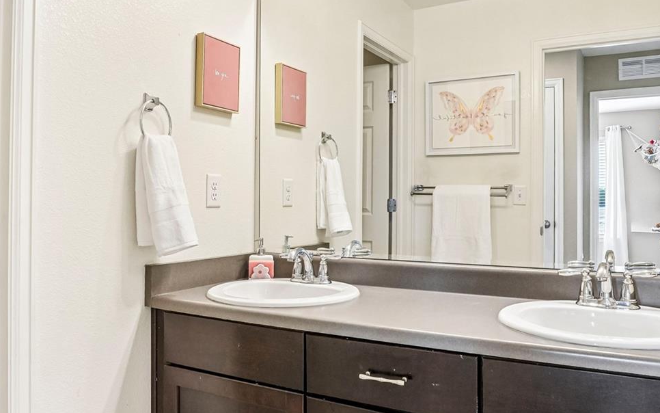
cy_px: 204
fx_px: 501
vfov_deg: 44.8
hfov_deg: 66.8
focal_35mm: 28
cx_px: 325
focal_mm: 11
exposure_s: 1/30
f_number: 8
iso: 500
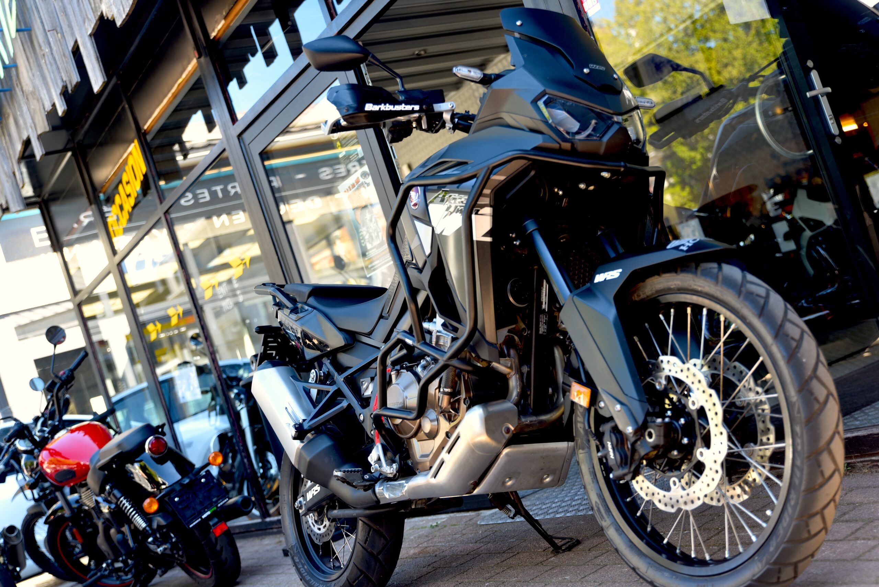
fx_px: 1099
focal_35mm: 45
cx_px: 440
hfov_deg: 43.6
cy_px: 294
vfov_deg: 29.9
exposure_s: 1/60
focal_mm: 45
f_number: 2.8
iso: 100
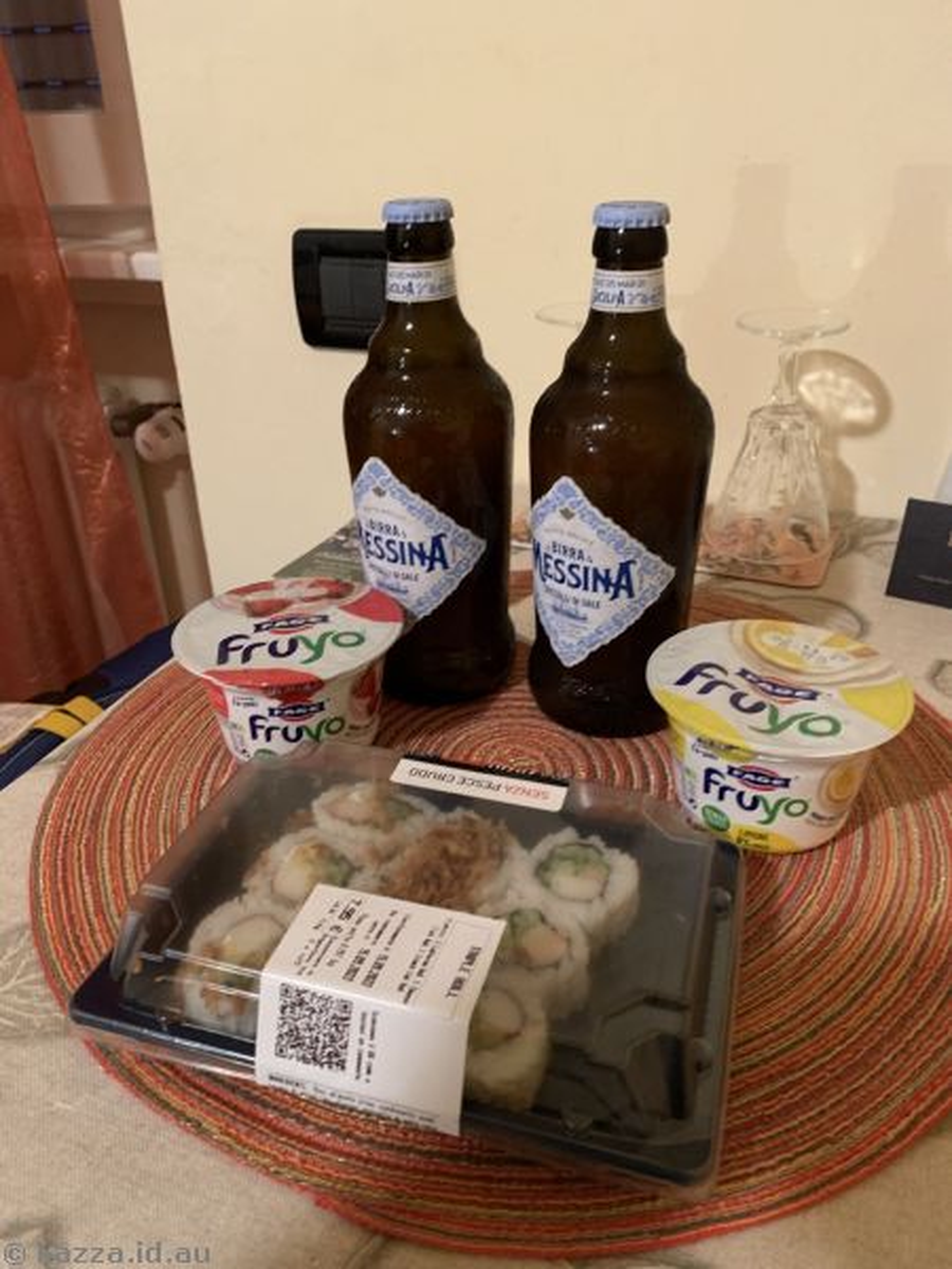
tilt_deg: -26.5
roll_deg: +1.0
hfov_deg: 53.1
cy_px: 634
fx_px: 953
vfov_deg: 67.3
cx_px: 476
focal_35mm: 26
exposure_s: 1/25
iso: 320
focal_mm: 4.25
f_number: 1.8
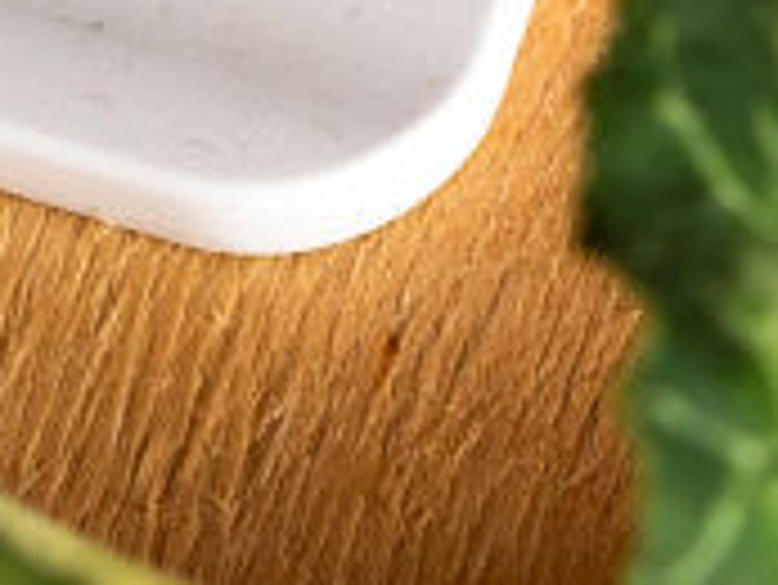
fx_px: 15946
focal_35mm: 709
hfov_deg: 2.8
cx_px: 1003
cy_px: 171
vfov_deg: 2.1
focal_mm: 60
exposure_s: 1/10
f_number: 3.5
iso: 200
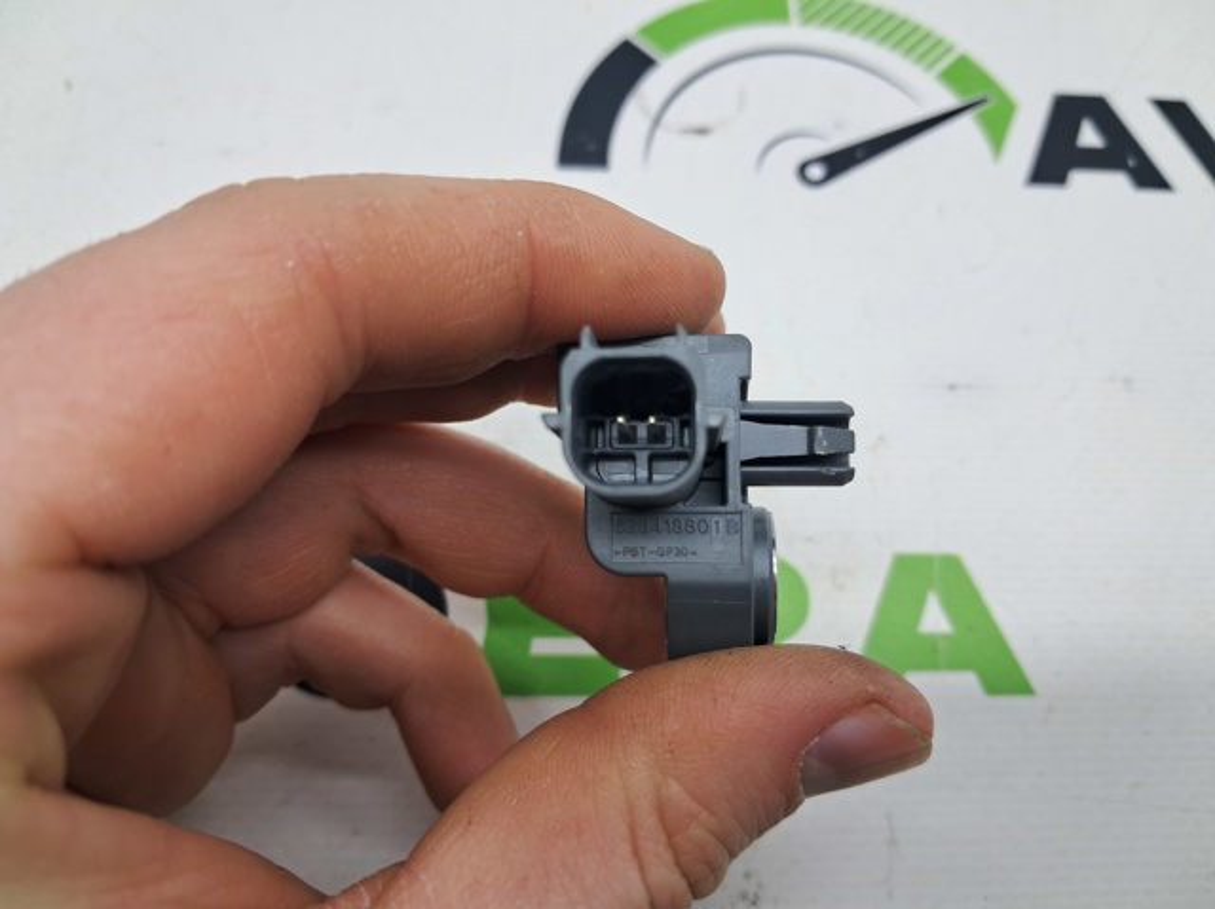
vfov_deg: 51.3
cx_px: 608
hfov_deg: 65.4
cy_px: 454
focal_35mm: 27
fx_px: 947
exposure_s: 1/50
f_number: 1.8
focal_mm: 4
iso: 50
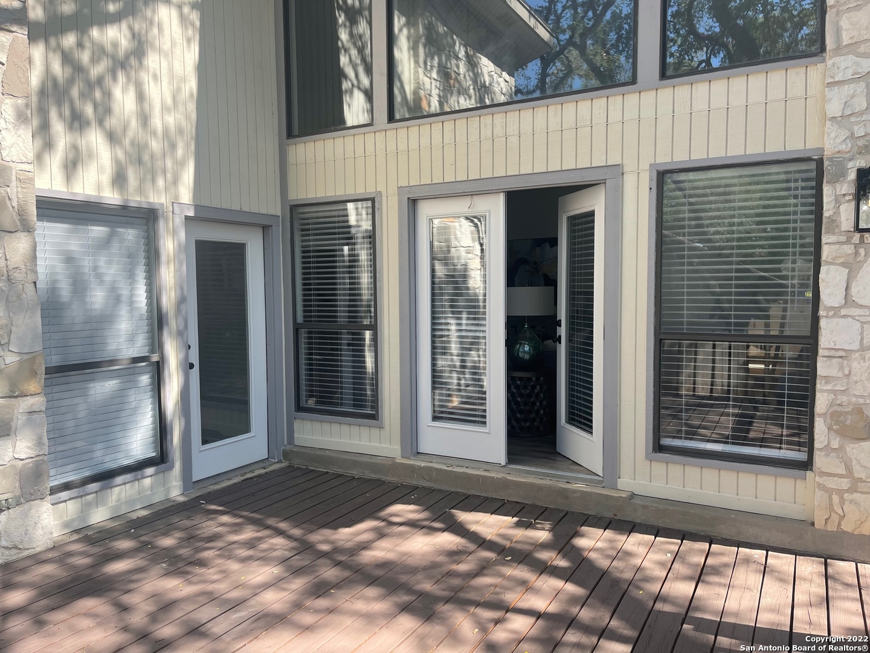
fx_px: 653
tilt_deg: -2.5
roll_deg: +0.3
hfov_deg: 67.3
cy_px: 326
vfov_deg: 53.1
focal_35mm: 26
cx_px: 435
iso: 32
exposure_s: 1/813
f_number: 1.6
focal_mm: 5.1
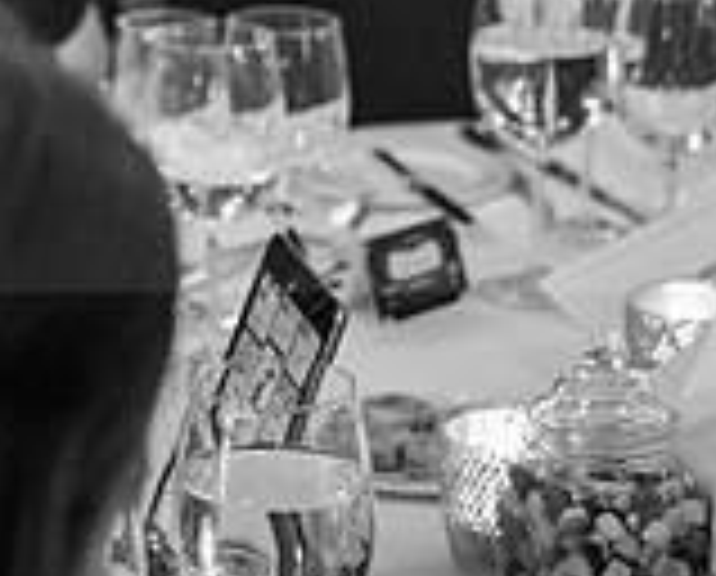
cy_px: -330
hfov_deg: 10.5
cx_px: 10
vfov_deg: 8.3
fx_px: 3866
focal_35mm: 182
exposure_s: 1/100
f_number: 2.8
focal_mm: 44
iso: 3200
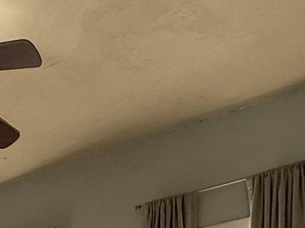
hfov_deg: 25.5
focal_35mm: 69
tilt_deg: -9.4
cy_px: 512
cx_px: -54
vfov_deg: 15.1
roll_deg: +3.9
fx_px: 608
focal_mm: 2.22
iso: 160
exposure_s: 1/99
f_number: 2.2
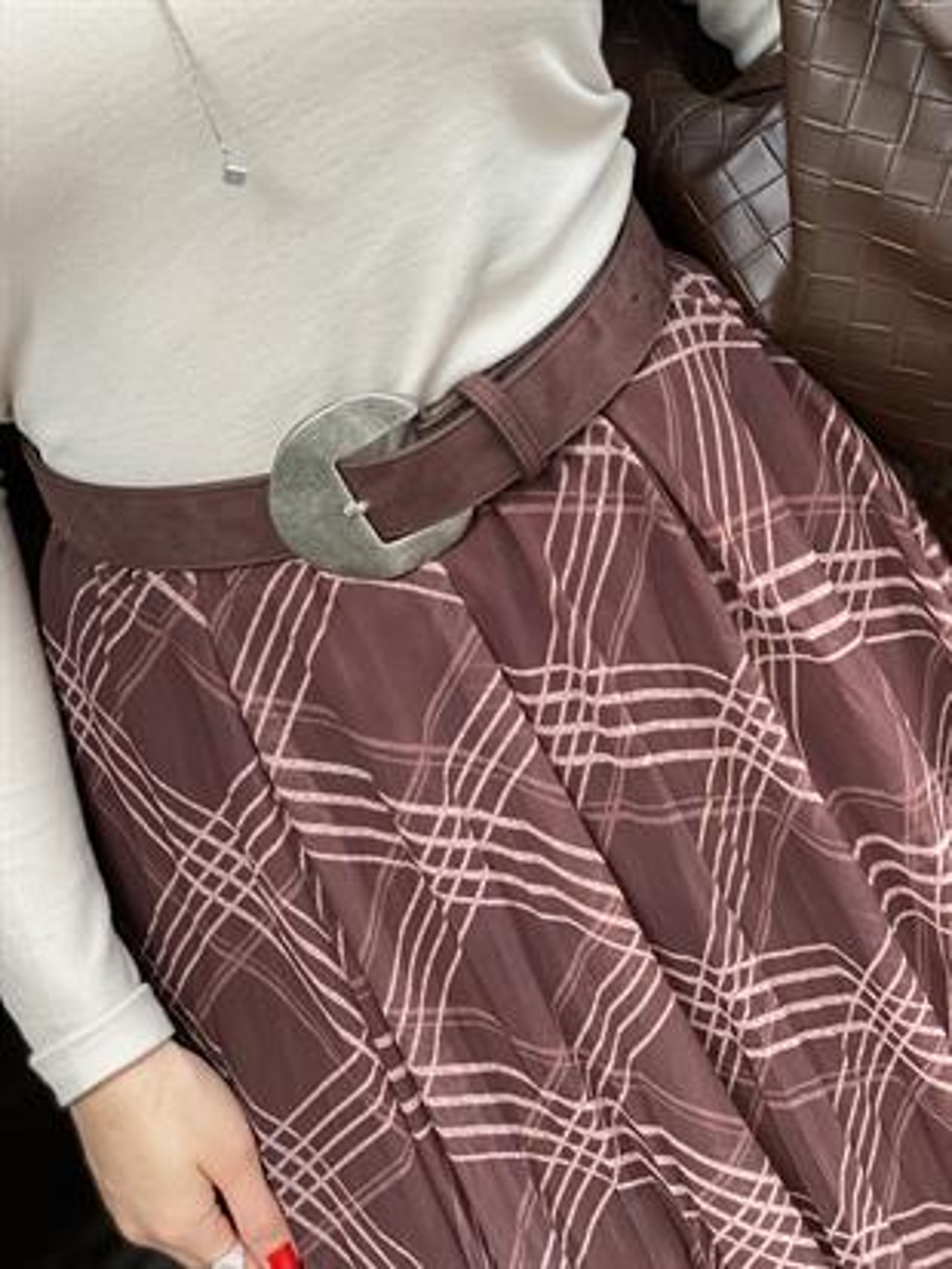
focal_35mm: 52
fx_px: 1906
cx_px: 476
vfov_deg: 36.8
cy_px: 634
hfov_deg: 28.0
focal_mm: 6
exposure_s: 1/100
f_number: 2
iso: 250
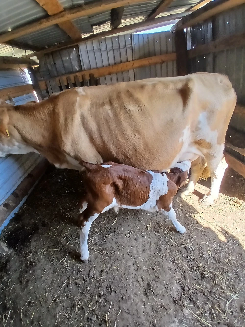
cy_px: 164
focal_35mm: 17
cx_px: 122
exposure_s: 1/100
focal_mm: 1.4
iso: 100
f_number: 2.2
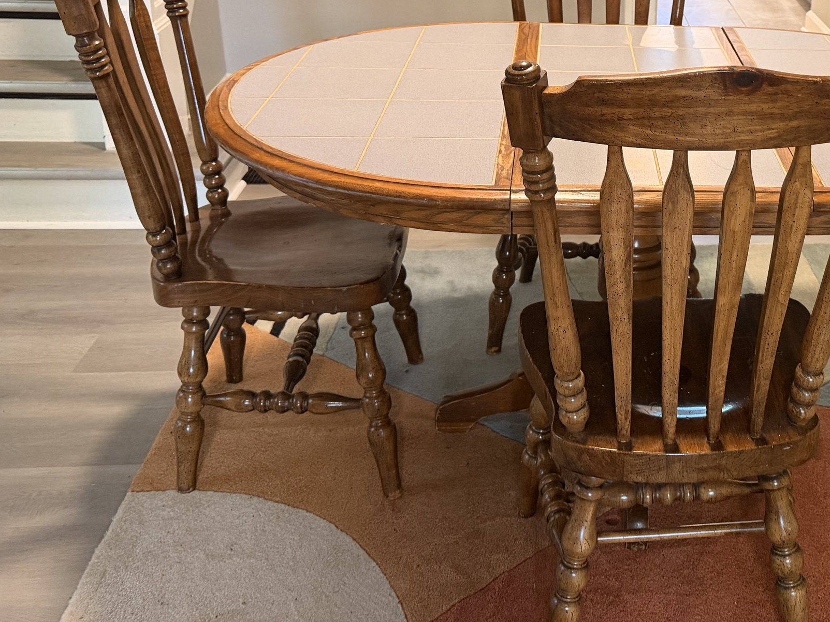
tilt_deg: -18.5
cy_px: 159
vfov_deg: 31.0
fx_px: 1103
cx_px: 677
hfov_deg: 39.4
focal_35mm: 46
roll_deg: -2.0
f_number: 1.78
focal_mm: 6.76
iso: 400
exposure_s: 1/60
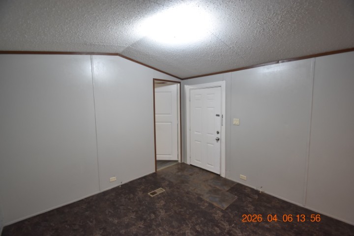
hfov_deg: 100.4
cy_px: 118
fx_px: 147
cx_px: 177
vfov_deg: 77.3
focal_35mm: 15
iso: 800
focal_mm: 10
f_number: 3.5
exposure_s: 1/45
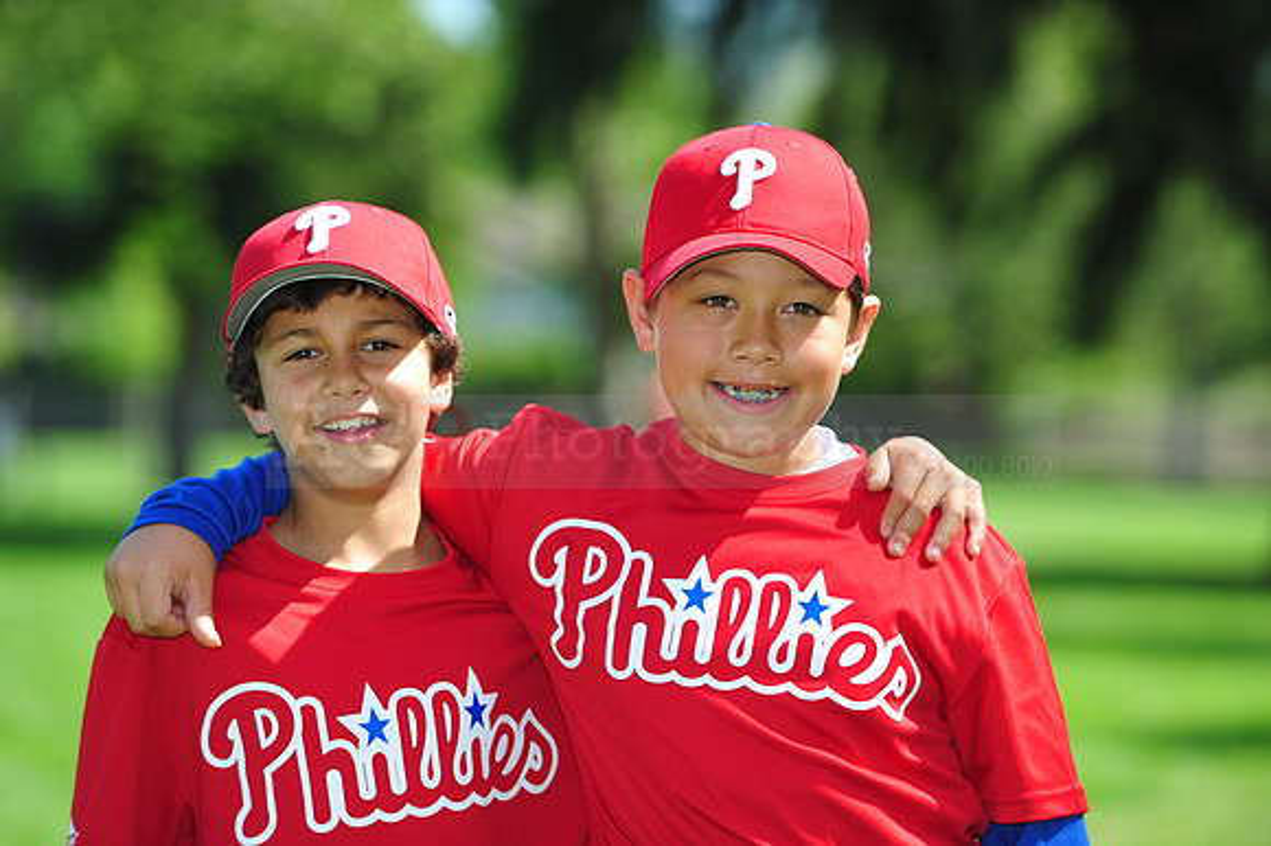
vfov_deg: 6.9
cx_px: 636
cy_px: 423
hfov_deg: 10.3
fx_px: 7057
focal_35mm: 200
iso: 200
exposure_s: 1/400
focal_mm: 200
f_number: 5.6
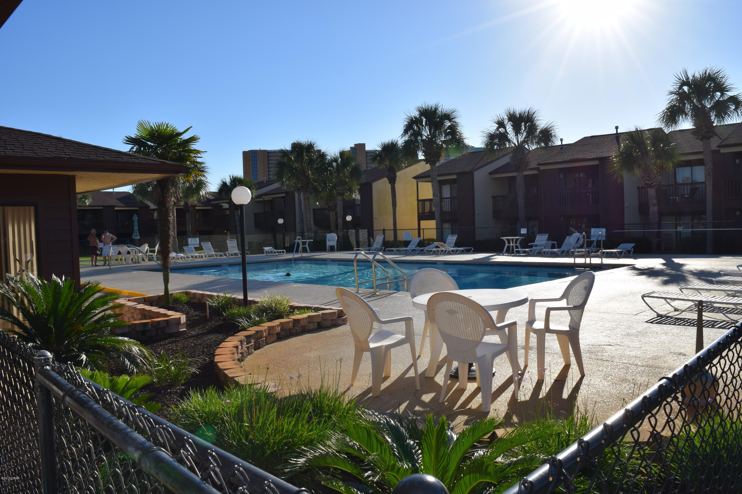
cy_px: 247
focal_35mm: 27
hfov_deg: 67.4
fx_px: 556
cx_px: 371
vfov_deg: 47.9
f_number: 13
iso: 100
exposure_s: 1/200
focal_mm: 18
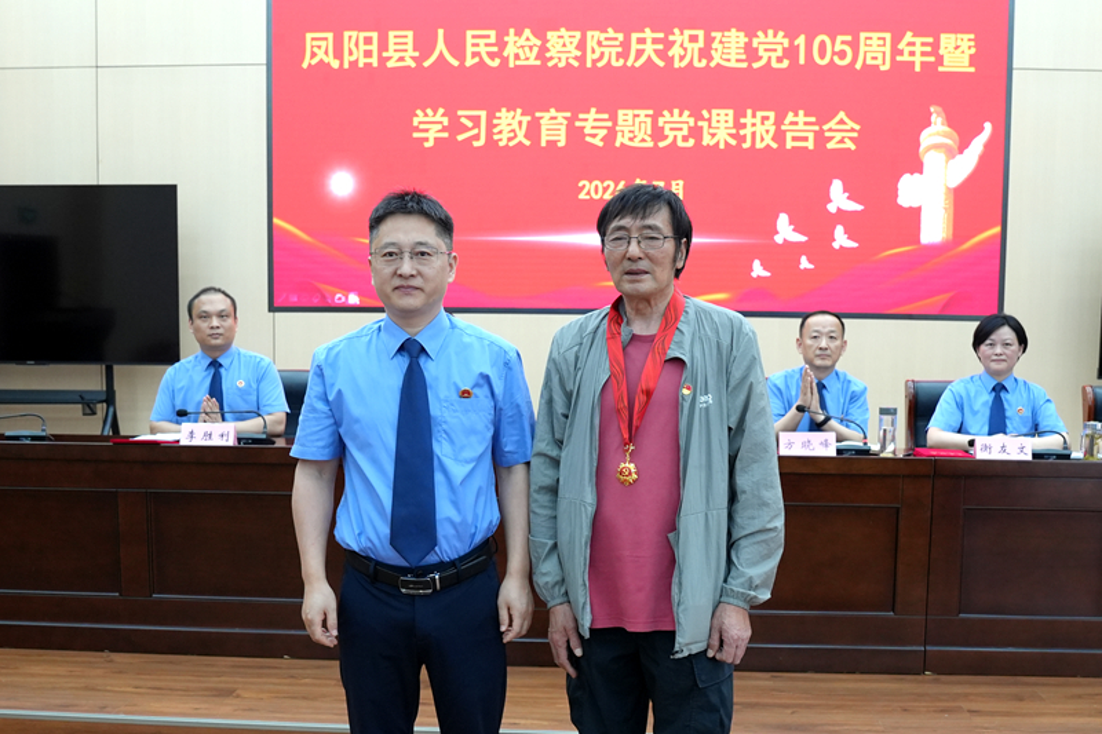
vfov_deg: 53.1
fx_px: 734
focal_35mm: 24
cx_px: 551
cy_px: 367
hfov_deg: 73.8
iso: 1600
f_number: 4
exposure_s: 1/160
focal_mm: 24
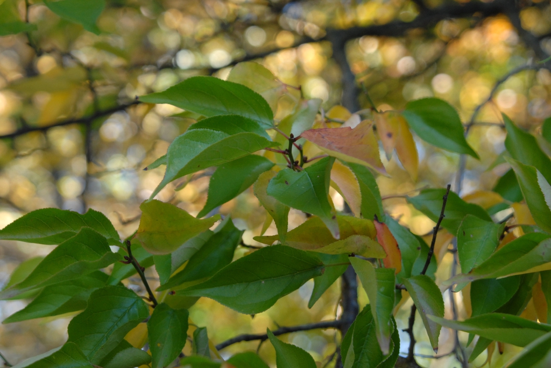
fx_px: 1379
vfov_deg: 15.2
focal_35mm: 90
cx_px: 276
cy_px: 184
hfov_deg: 22.6
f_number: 5
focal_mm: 60
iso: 400
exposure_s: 1/100
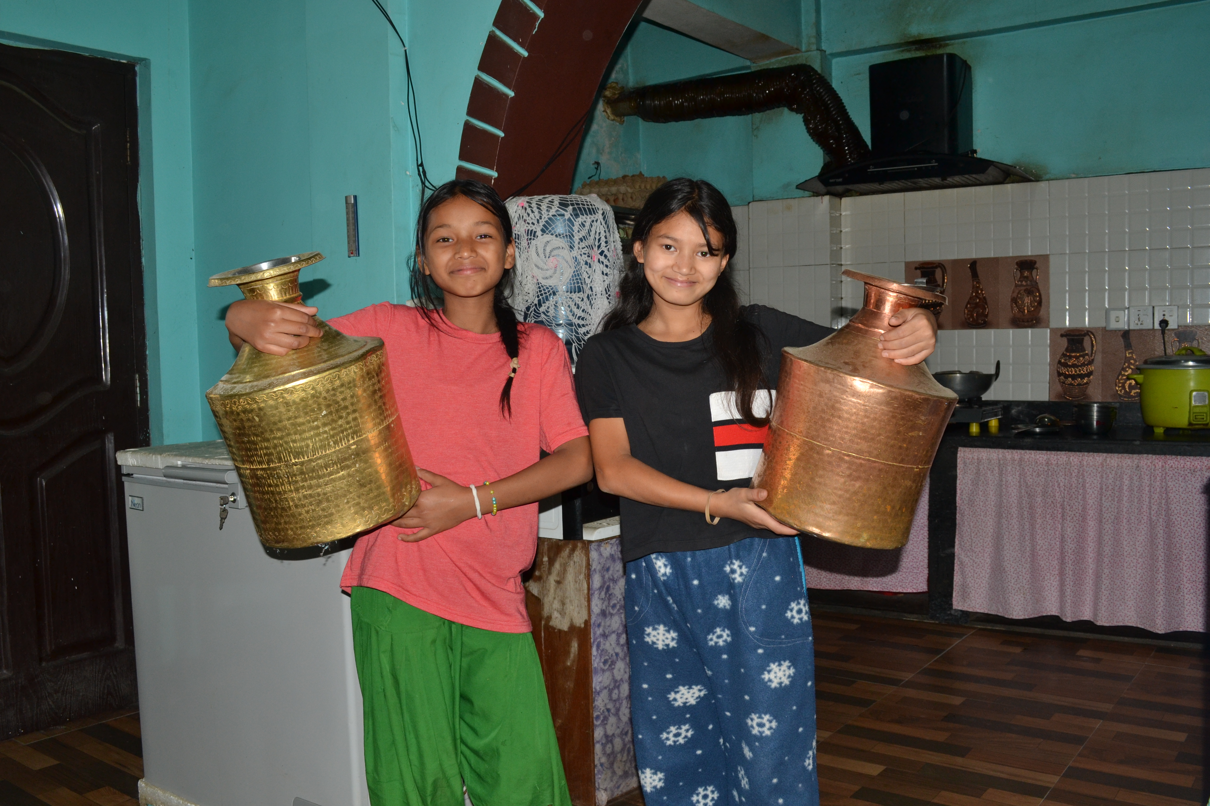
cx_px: 605
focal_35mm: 30
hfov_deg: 61.9
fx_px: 1008
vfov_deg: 43.6
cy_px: 403
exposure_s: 1/60
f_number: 8
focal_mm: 20
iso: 400
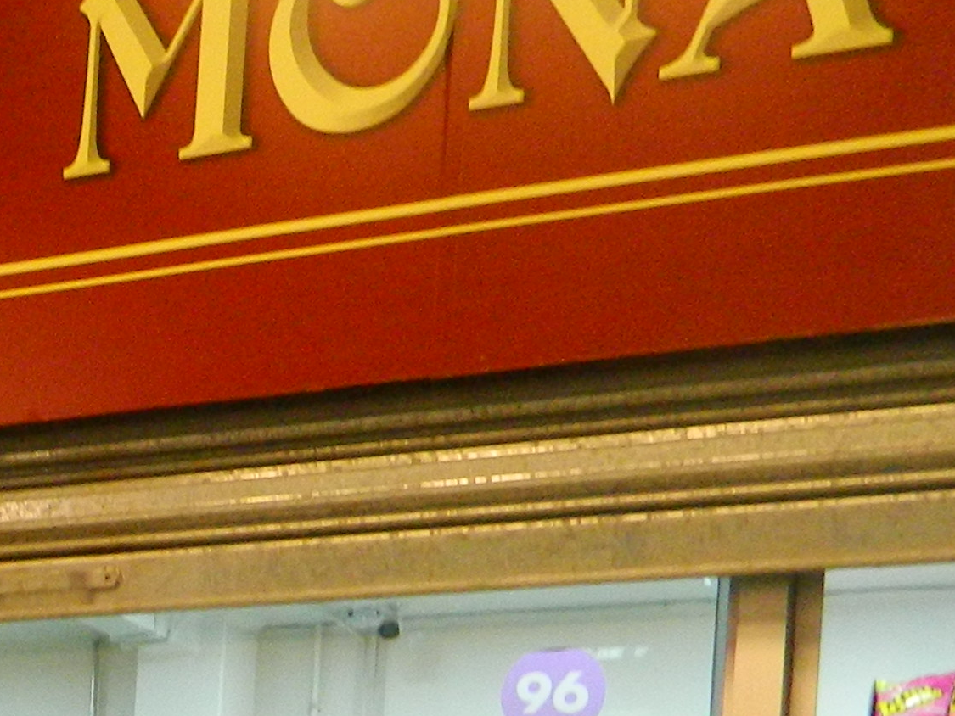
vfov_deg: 14.2
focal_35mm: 96
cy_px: 1138
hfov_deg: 18.0
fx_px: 2649
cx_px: -528
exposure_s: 1/30
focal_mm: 4.5
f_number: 3.1
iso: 280
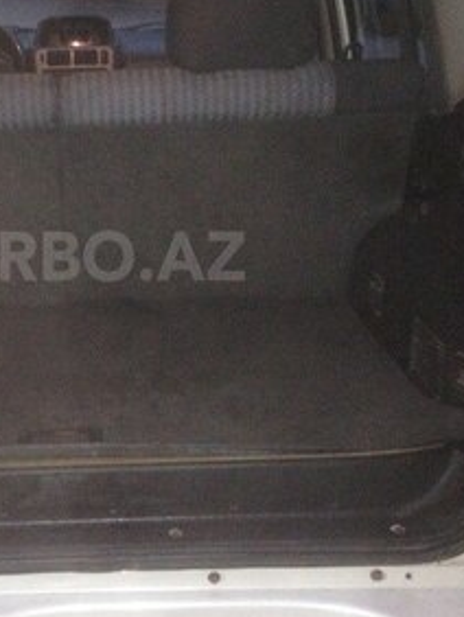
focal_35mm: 58
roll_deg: -1.5
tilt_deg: -15.3
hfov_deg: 24.8
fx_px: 1035
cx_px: 77
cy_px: 256
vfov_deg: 33.1
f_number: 2.4
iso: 400
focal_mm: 4.12
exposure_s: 1/16
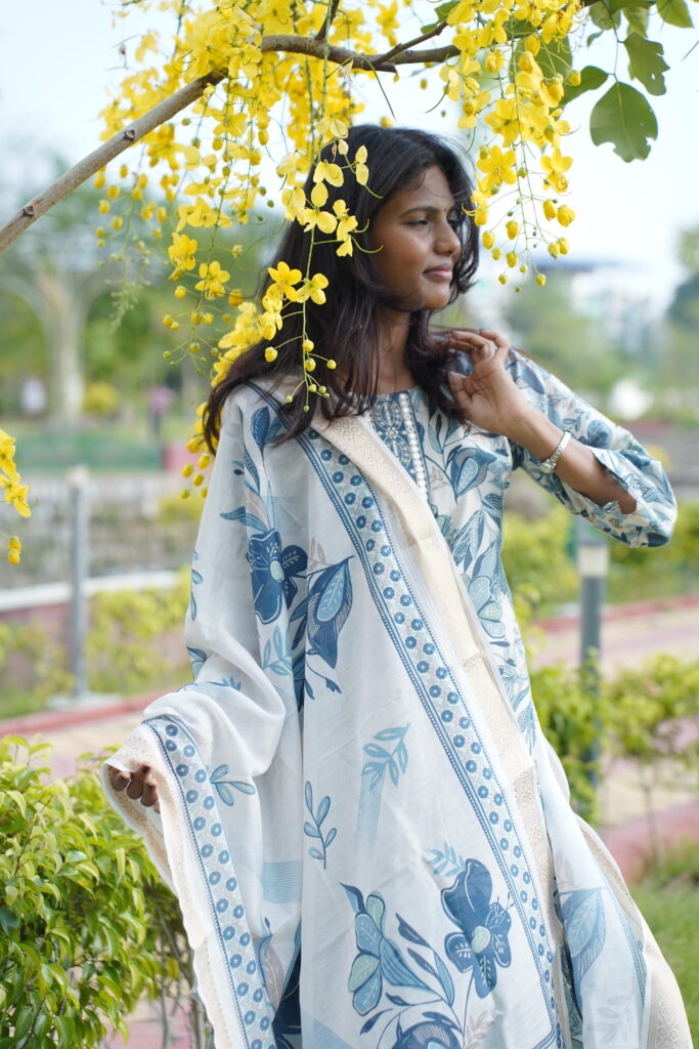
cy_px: 524
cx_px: 350
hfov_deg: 18.2
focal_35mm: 75
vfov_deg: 27.0
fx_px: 2183
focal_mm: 75
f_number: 3.5
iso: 160
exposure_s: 1/400
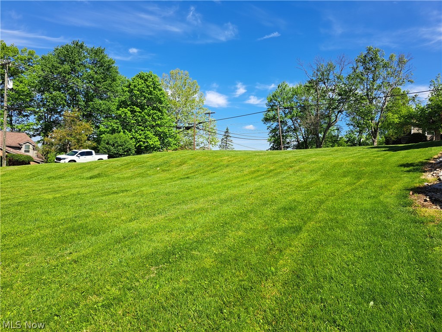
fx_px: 306
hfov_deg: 71.6
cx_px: 221
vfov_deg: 56.8
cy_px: 166
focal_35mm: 24
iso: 50
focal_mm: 5.23
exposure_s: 1/1088
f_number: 1.8
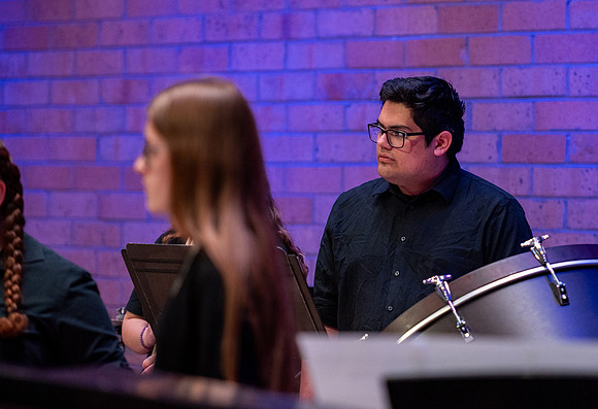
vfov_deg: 6.4
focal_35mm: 219
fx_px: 3670
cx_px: 427
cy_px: 132
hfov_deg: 9.3
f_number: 2.8
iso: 1600
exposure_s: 1/320
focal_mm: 155
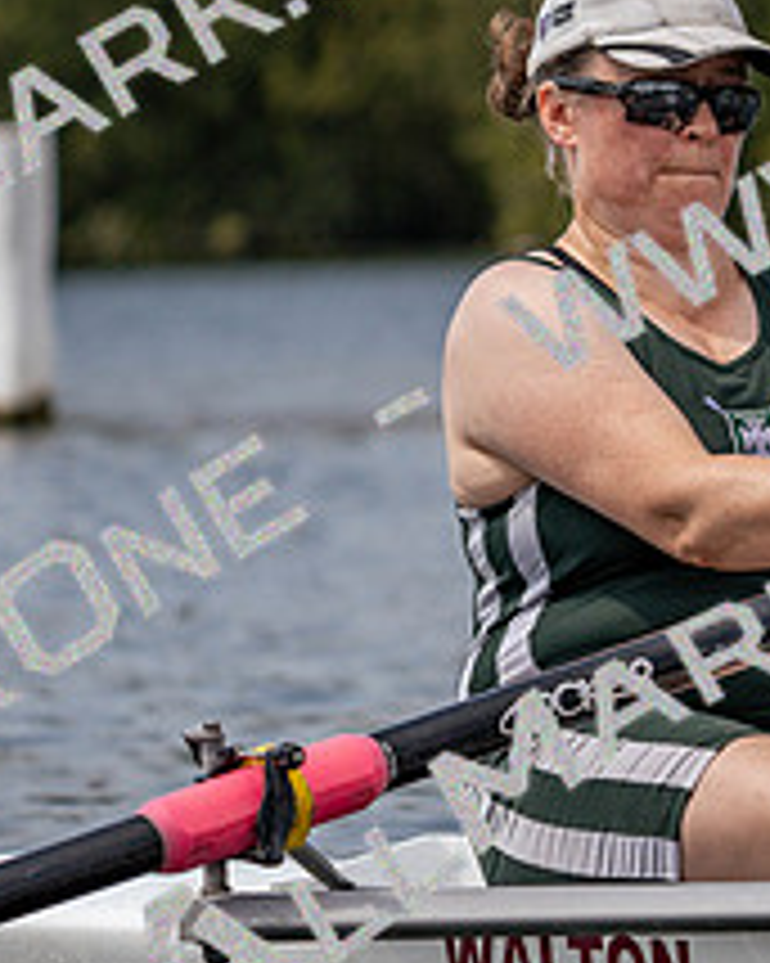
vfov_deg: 3.8
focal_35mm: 508
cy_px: 385
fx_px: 14481
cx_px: 1058
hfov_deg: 3.0
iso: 200
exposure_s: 1/1600
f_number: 5.6
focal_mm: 200
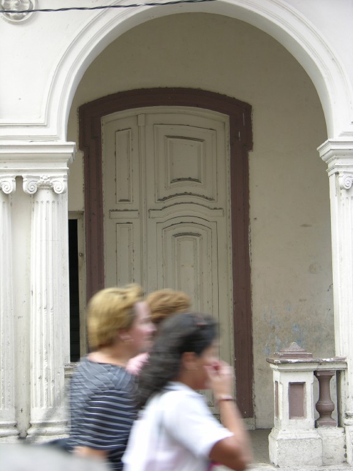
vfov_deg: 25.0
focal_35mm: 78
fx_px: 1061
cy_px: 236
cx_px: 176
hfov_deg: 18.9
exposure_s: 1/37.9
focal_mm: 19.9
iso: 50
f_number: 3.4
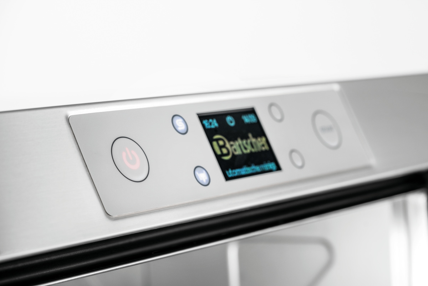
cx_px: 214
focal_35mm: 90
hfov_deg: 22.6
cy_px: 143
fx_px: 1070
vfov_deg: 15.2
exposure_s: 1/50
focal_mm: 90
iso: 200
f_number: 5.6
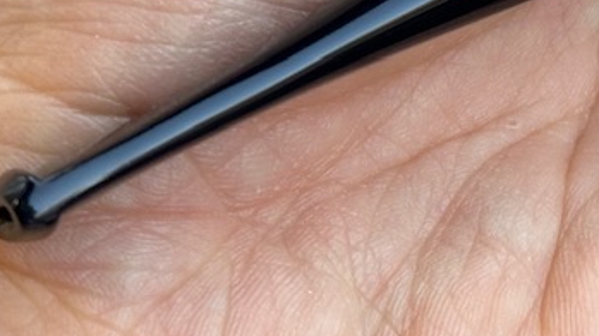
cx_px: 584
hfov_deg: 11.1
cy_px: -297
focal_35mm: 192
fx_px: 3048
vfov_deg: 6.2
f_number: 1.78
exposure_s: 1/121
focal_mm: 6.86
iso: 64
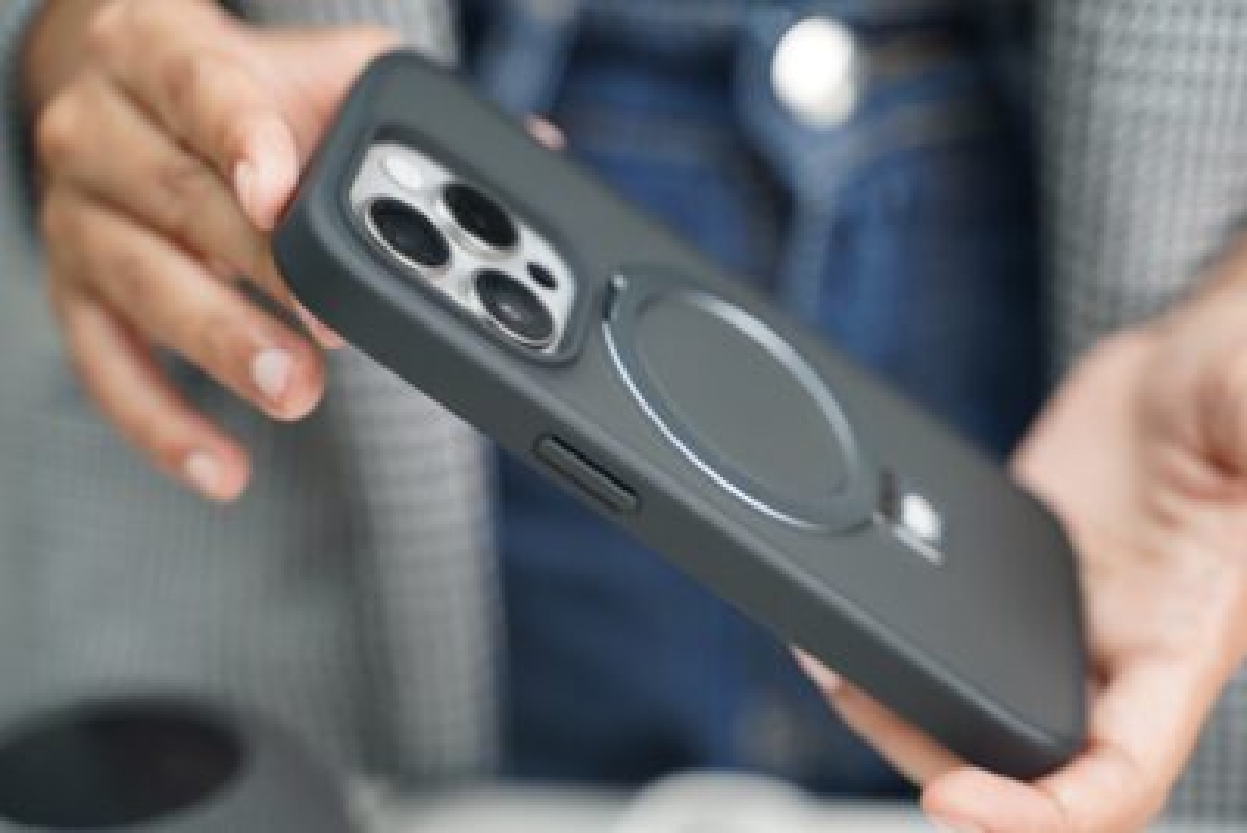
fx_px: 2599
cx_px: 624
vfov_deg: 18.2
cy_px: 416
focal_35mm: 75
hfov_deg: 27.0
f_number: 2.8
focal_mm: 75
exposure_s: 1/80
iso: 1600
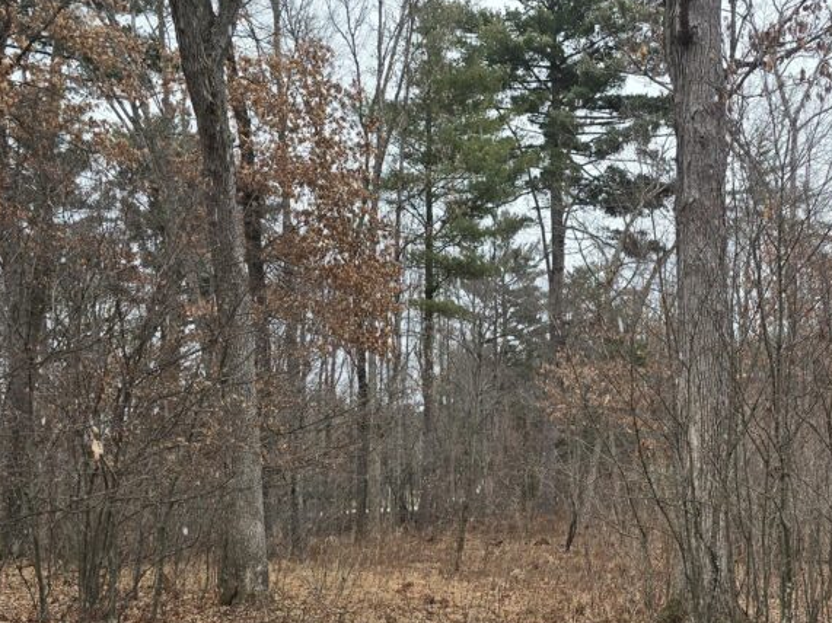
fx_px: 1033
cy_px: 544
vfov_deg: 32.2
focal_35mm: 43
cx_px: 603
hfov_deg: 42.8
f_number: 1.7
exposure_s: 1/180
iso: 20
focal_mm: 6.3
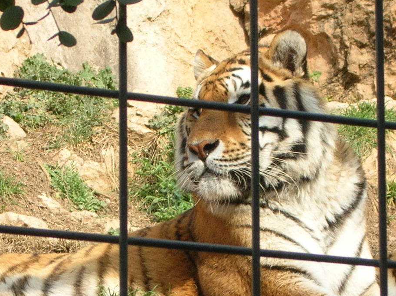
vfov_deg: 5.6
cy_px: 283
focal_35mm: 263
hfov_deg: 7.5
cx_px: 177
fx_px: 3006
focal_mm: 17.4
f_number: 4.9
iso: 50
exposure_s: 1/99.7
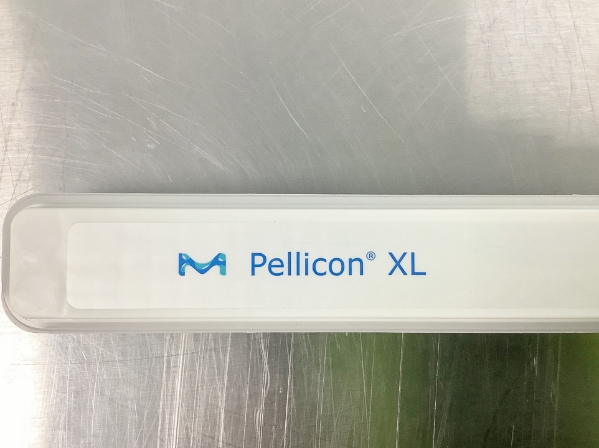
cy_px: 233
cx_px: 298
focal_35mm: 33
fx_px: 571
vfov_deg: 42.9
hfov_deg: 55.4
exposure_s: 1/60
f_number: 2.4
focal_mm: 3.3
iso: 125
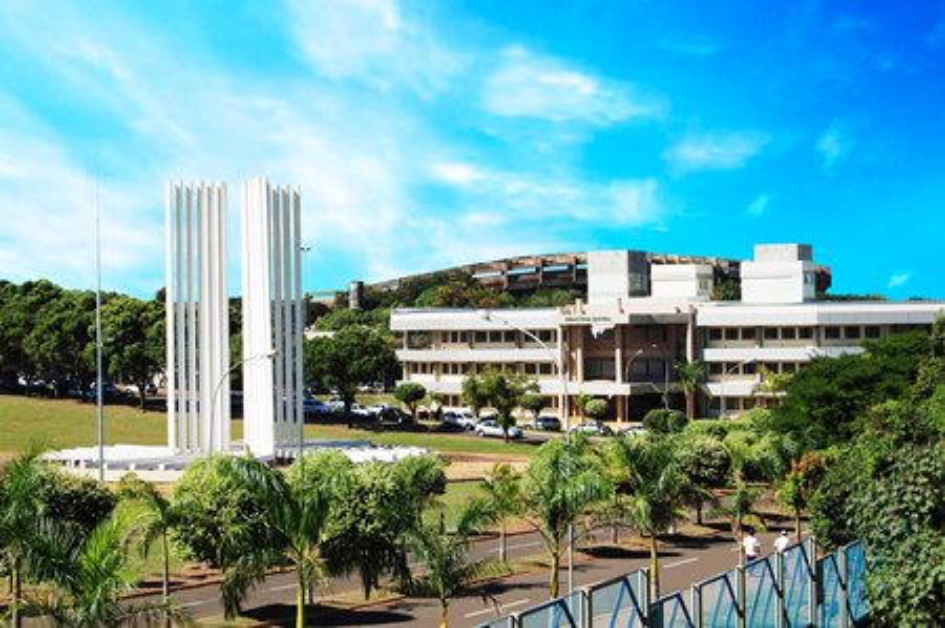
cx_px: 472
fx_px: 1809
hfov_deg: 29.3
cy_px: 314
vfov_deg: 19.7
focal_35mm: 69
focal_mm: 46
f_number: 9
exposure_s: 1/320
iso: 200
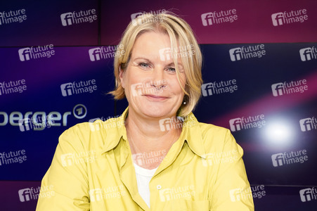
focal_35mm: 34
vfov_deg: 38.8
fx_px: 299
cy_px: 106
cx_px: 158
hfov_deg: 55.8
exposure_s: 1/125
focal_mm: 34
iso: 2000
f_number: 5.6
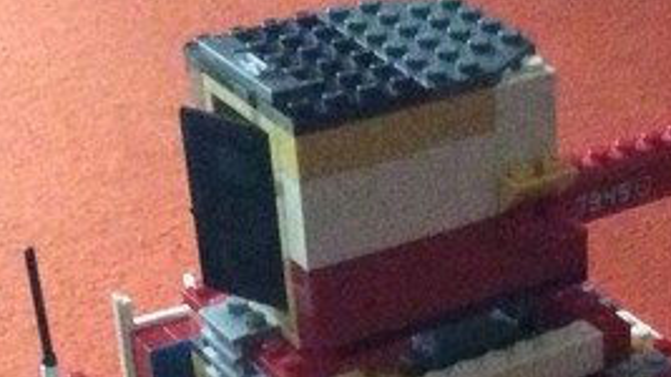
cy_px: 746
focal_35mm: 121
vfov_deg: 9.4
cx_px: 681
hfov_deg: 17.3
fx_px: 2152
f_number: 2.4
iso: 800
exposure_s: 1/15
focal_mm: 3.3
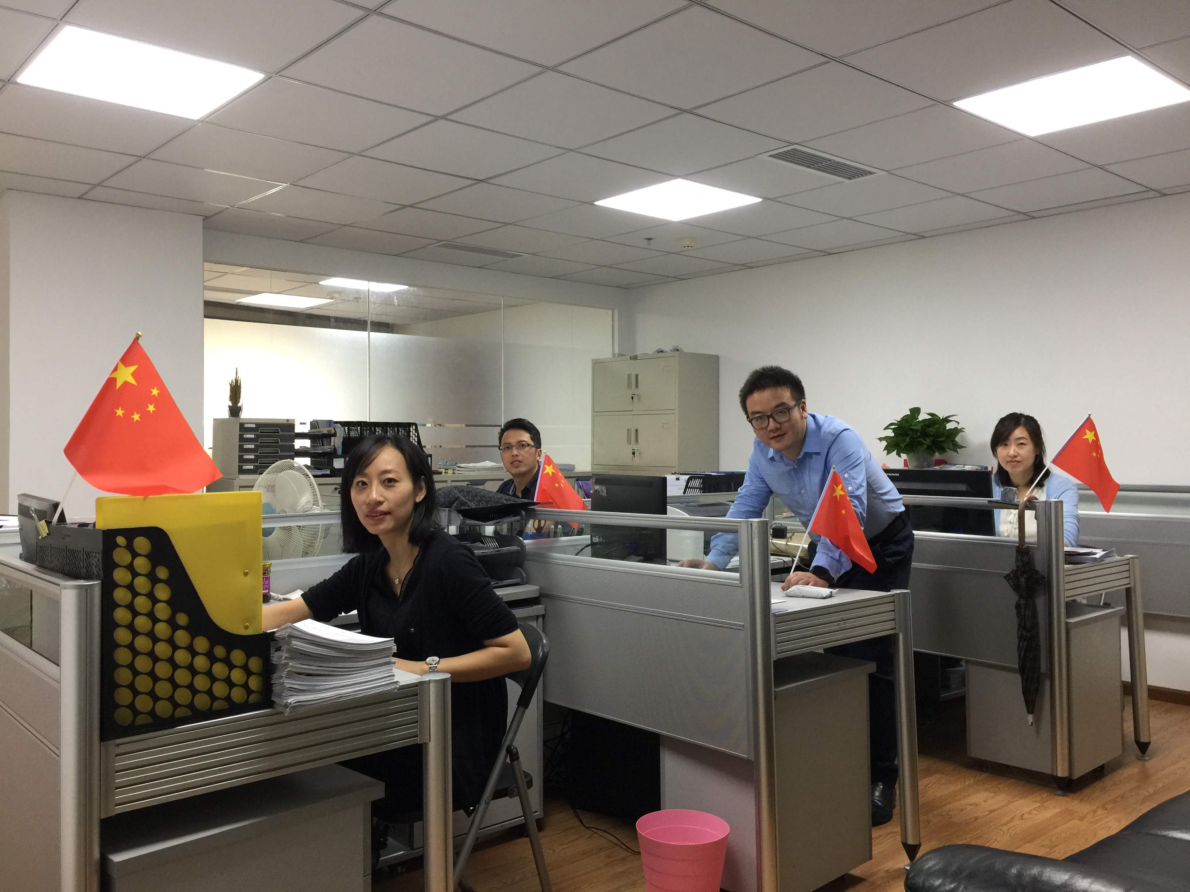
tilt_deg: -0.5
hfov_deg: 61.7
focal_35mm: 29
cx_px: 595
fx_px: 997
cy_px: 446
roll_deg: -1.0
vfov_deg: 48.2
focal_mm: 4.15
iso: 64
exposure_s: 1/33
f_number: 2.2
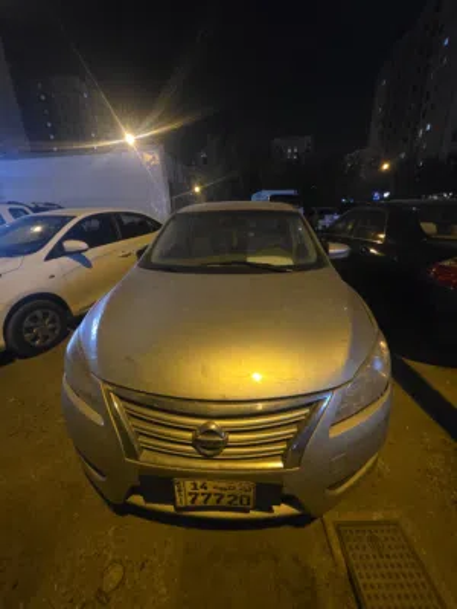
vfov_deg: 106.2
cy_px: 304
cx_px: 228
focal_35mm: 13
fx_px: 229
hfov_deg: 89.9
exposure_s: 1/33.3
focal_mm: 2.2
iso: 1000
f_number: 1.9
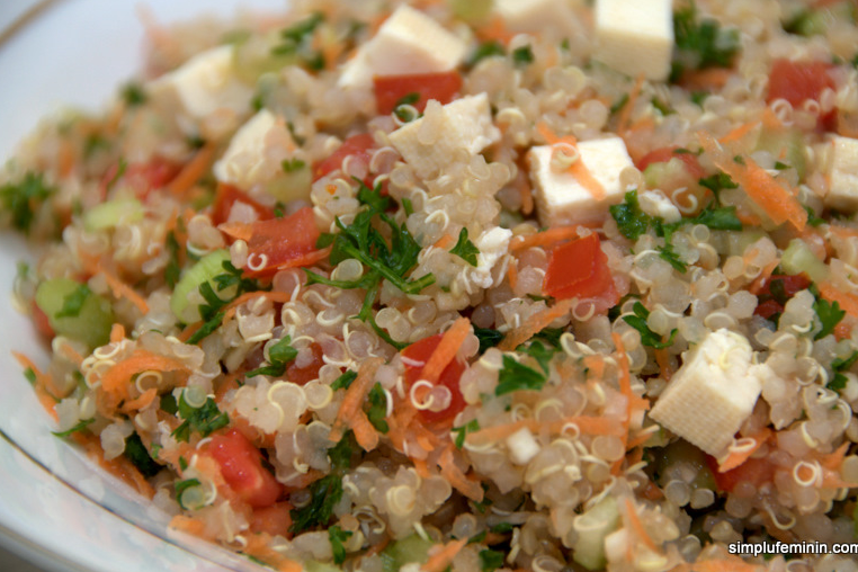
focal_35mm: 315
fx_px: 7507
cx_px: 436
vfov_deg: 4.4
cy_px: 275
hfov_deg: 6.5
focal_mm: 200
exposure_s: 1/60
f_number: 5.6
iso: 200
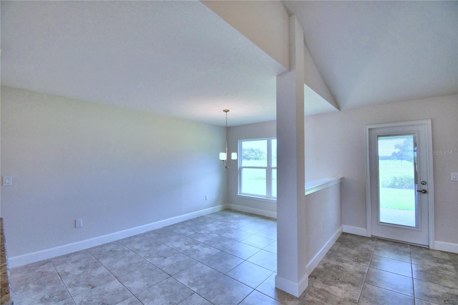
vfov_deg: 77.3
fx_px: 191
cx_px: 229
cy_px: 152
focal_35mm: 15
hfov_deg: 100.4
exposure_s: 1/125
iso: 250
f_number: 4.5
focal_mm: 10
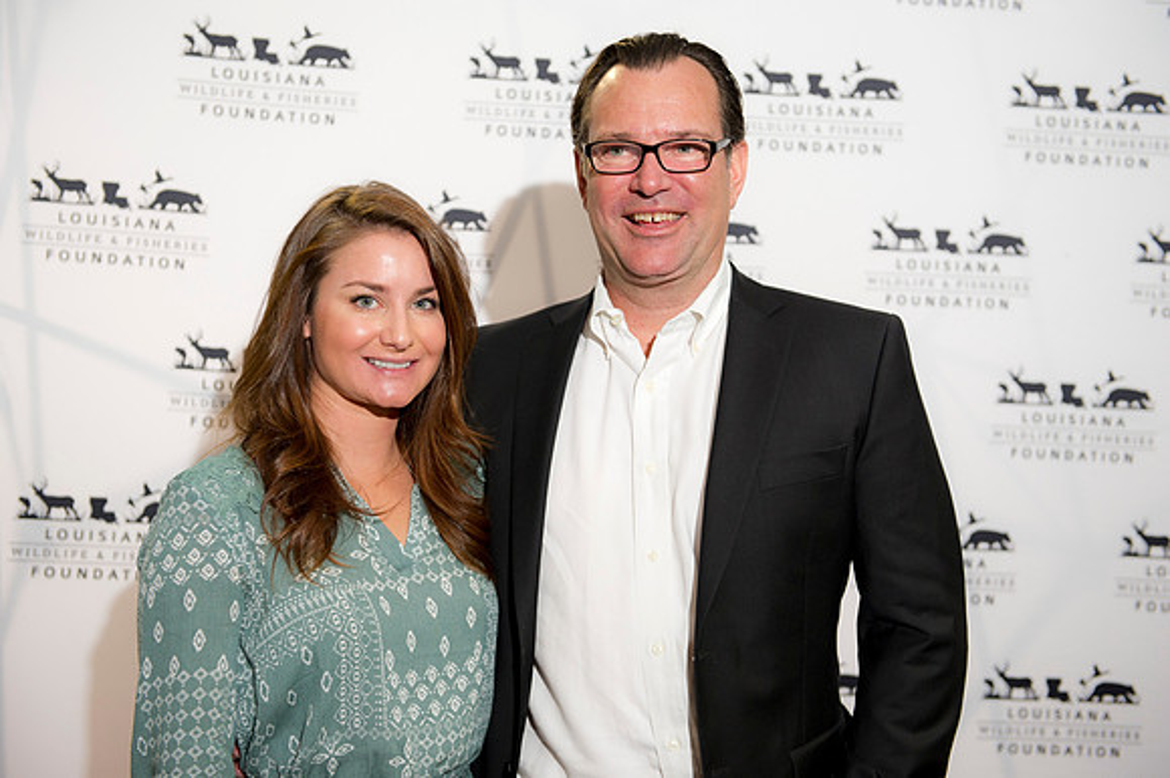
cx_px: 585
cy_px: 389
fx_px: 1624
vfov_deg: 27.0
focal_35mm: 50
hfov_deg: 39.6
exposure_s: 1/125
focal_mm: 50
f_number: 3.5
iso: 800
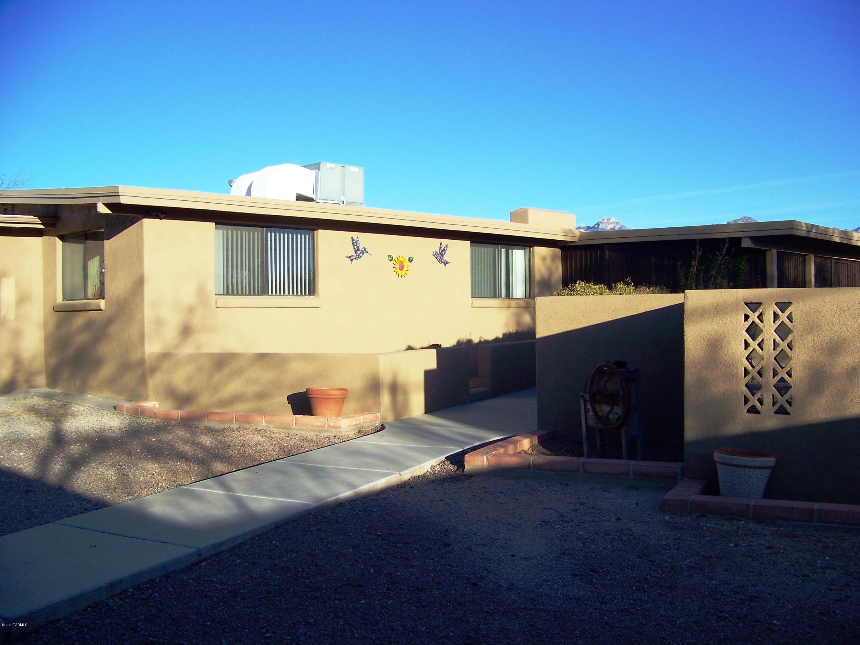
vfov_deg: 39.7
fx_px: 894
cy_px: 322
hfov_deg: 51.4
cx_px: 430
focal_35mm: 36
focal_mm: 5.85
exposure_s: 1/640
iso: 64
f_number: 2.8
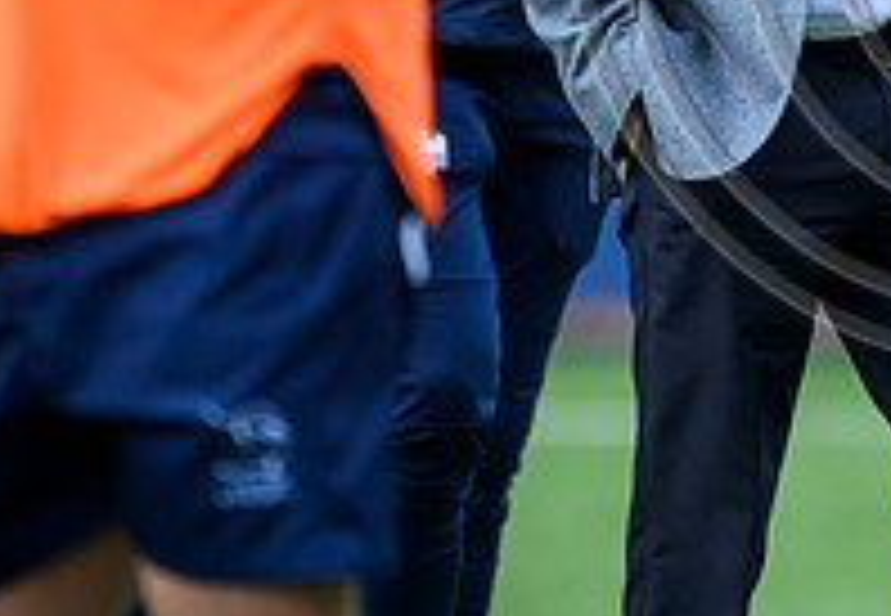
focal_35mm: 1869
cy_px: 4
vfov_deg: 0.8
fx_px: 46800
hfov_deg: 1.1
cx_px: 832
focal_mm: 560
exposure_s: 1/3200
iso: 4000
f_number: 4
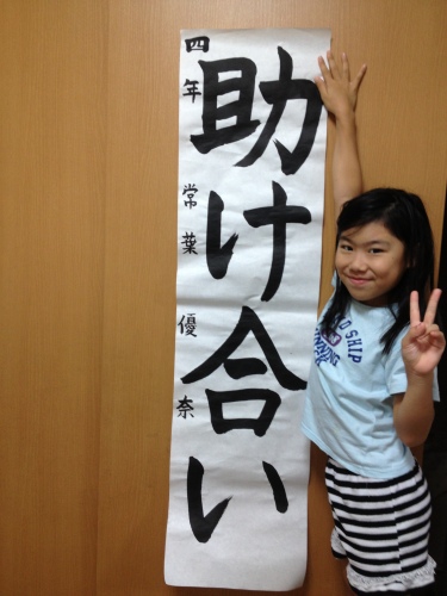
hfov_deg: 40.7
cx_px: 224
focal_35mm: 35
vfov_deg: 52.6
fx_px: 603
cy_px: 298
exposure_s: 1/20
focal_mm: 4.28
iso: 80
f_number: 2.4
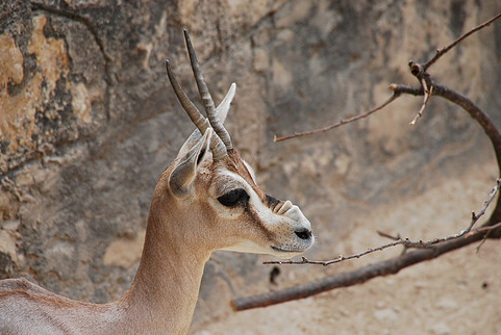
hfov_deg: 4.2
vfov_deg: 2.8
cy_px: 201
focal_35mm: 488
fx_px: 6800
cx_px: 223
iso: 360
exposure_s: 1/500
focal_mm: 270
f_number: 6.3
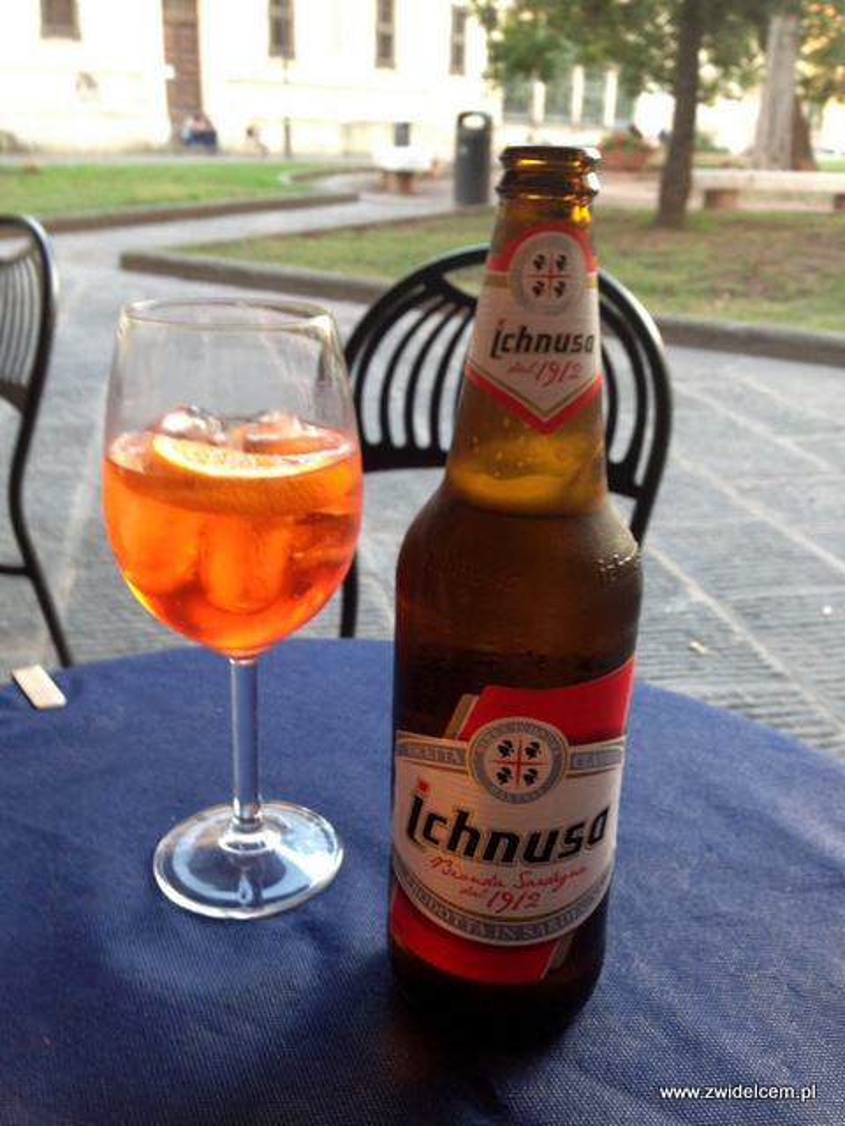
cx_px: 422
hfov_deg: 42.9
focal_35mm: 33
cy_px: 563
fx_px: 1074
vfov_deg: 55.4
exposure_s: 1/20
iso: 80
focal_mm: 4.12
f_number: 2.4
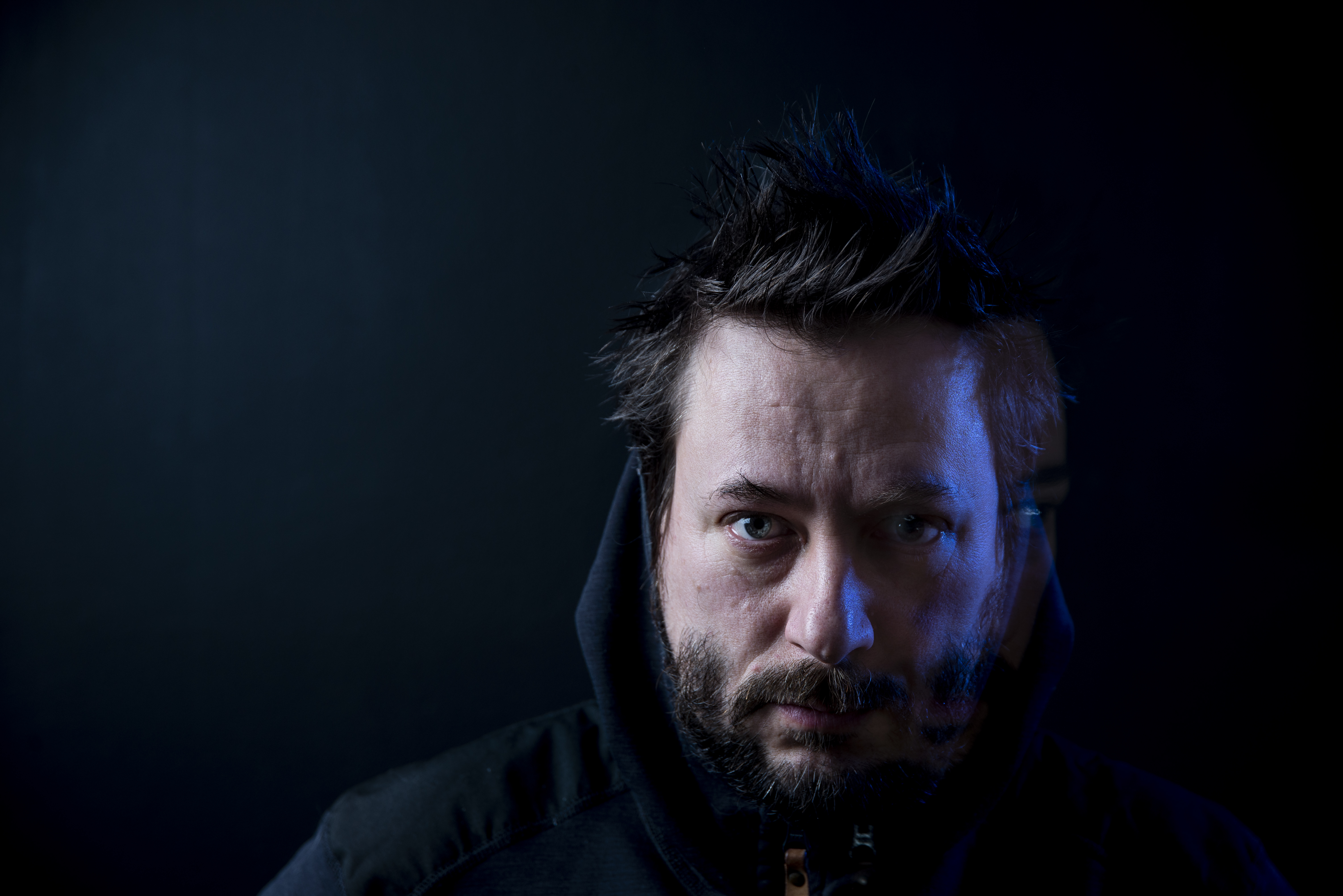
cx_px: 672
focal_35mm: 95
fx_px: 3545
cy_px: 448
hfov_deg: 21.5
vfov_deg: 14.4
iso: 160
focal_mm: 95
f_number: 5.6
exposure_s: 2
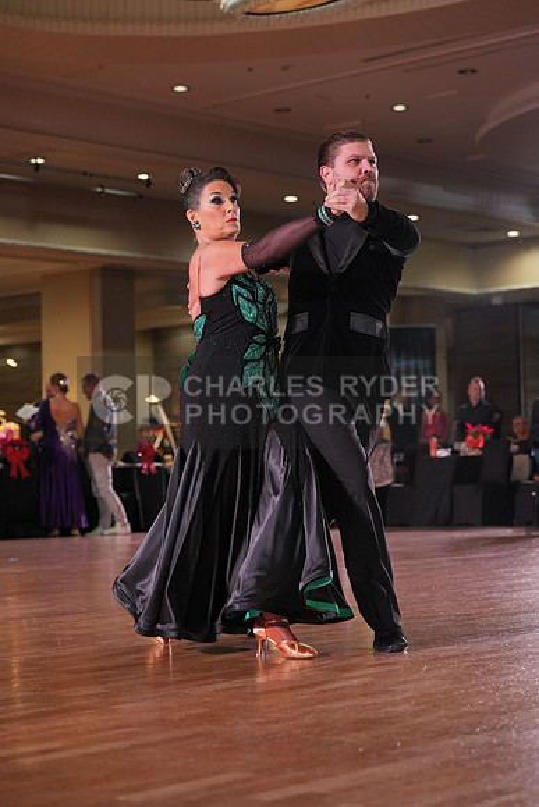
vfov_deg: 27.3
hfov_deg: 18.4
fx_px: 1661
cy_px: 404
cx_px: 270
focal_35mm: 74
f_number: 4
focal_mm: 74
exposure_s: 1/500
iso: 1250
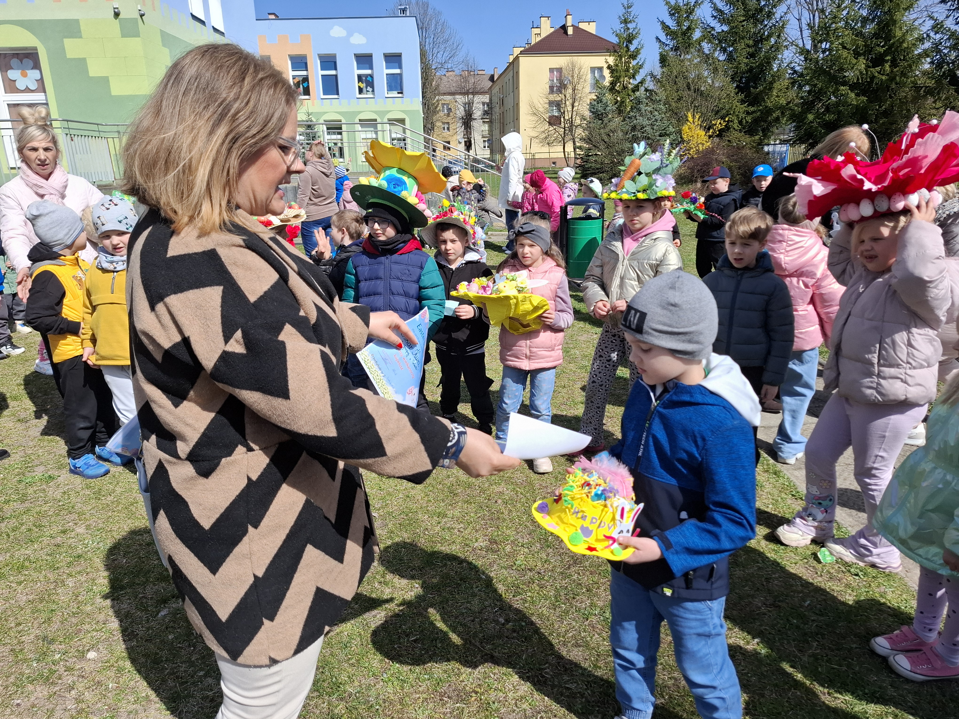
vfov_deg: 58.9
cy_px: 360
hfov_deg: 73.9
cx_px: 480
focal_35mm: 23
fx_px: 637
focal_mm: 5.54
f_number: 1.8
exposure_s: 1/1972
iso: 50
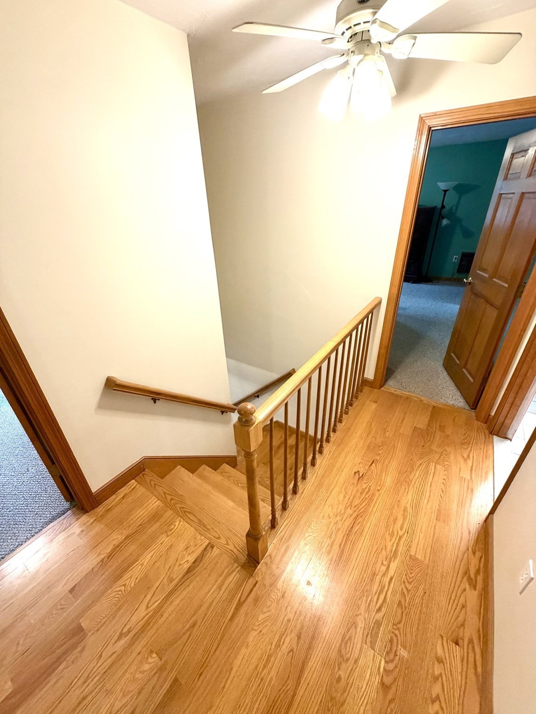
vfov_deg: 102.1
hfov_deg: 85.7
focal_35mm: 14
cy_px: 357
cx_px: 268
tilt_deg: -29.4
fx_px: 289
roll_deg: +1.1
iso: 250
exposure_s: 1/60
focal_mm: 2.22
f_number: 2.2
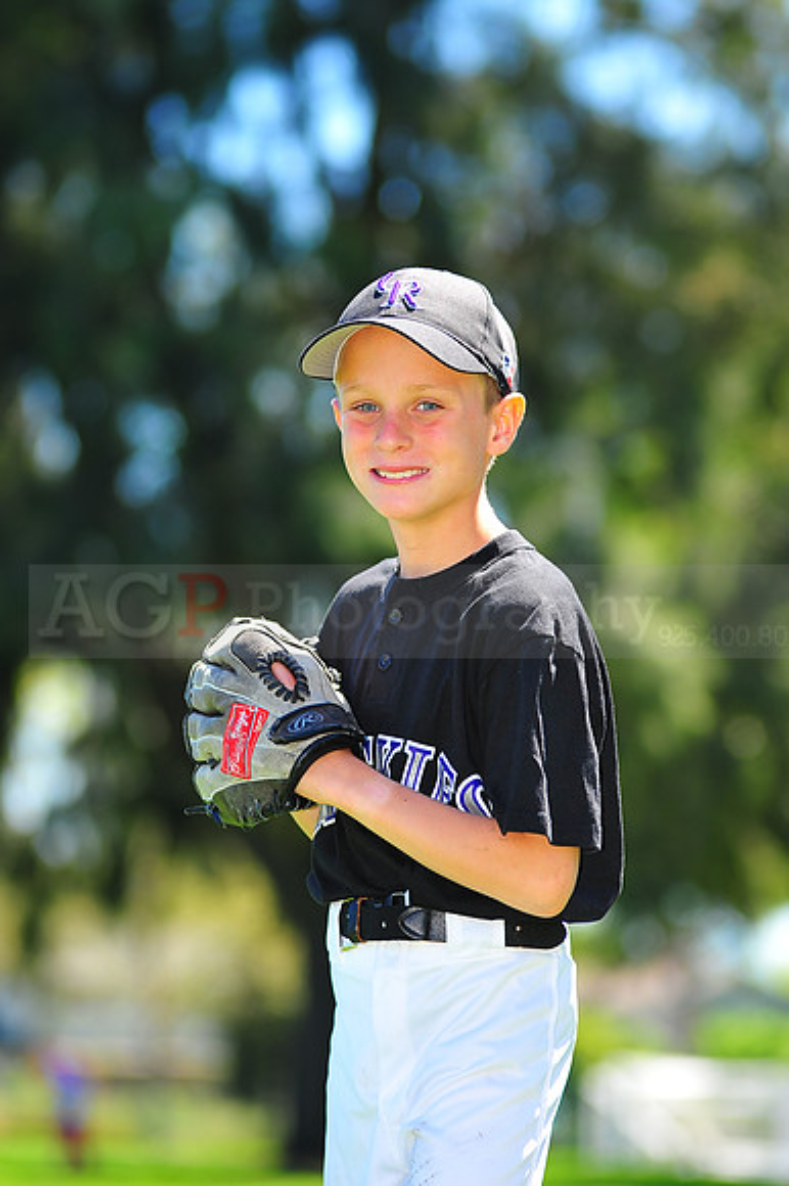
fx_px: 5924
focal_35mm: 180
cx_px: 394
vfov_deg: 11.4
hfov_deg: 7.6
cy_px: 593
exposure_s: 1/320
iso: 200
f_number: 5
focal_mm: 180
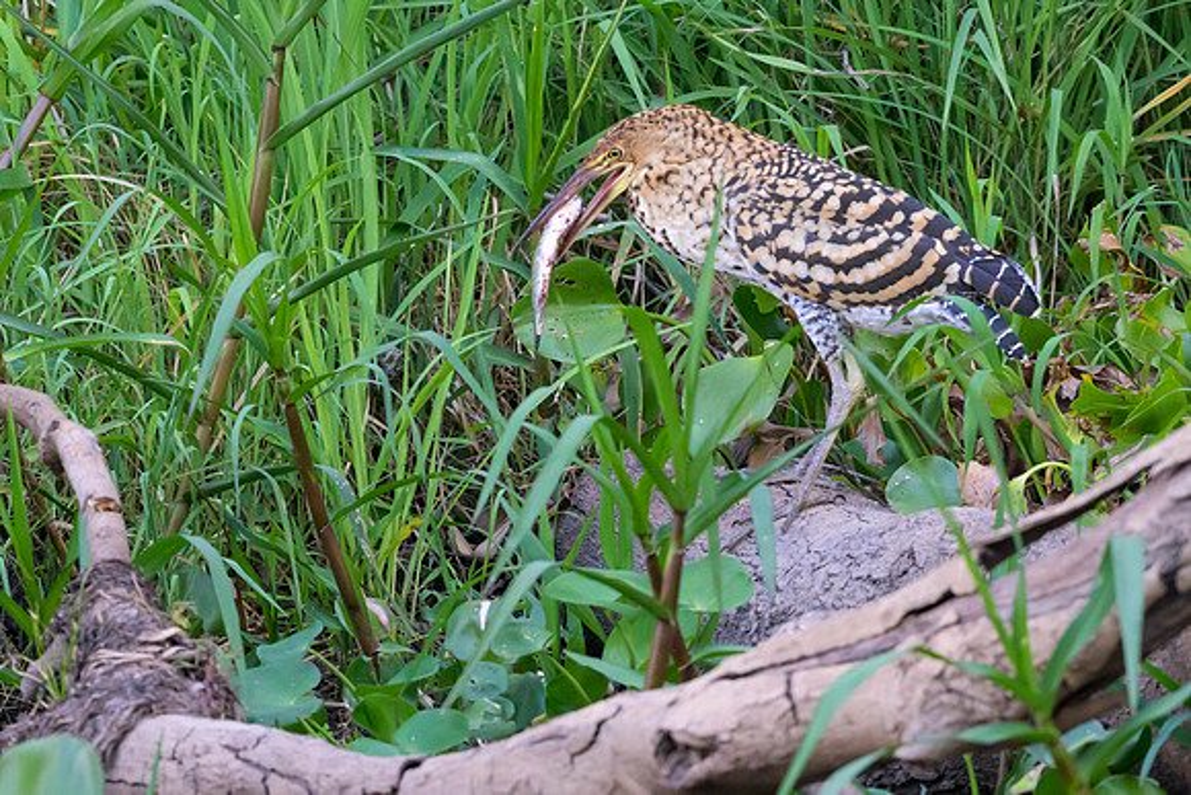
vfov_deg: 2.1
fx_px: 21304
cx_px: 714
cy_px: 329
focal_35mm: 644
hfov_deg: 3.2
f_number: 7.1
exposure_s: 1/1250
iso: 5600
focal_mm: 400
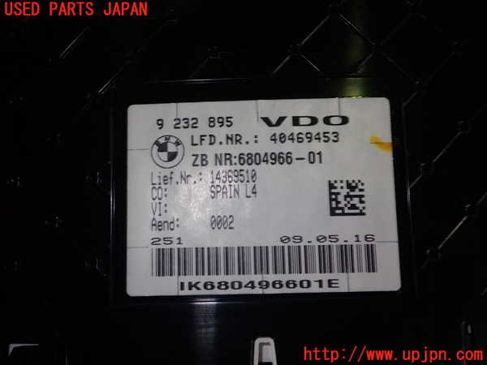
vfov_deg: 39.7
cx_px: 244
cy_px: 182
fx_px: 506
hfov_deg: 51.4
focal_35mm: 36
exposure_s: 1/40
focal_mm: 6.37
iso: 160
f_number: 7.1
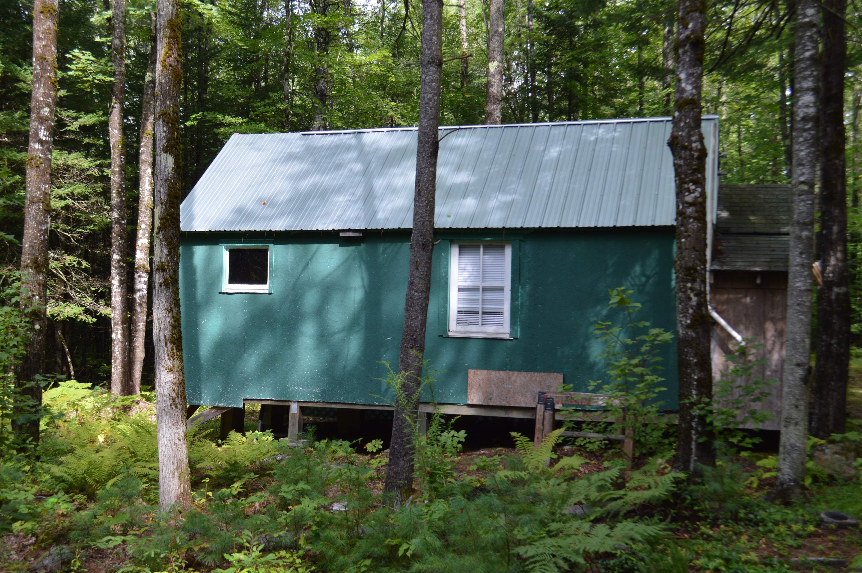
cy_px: 286
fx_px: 933
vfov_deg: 34.1
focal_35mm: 39
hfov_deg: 49.6
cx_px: 431
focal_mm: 26
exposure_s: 1/125
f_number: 5.6
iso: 180
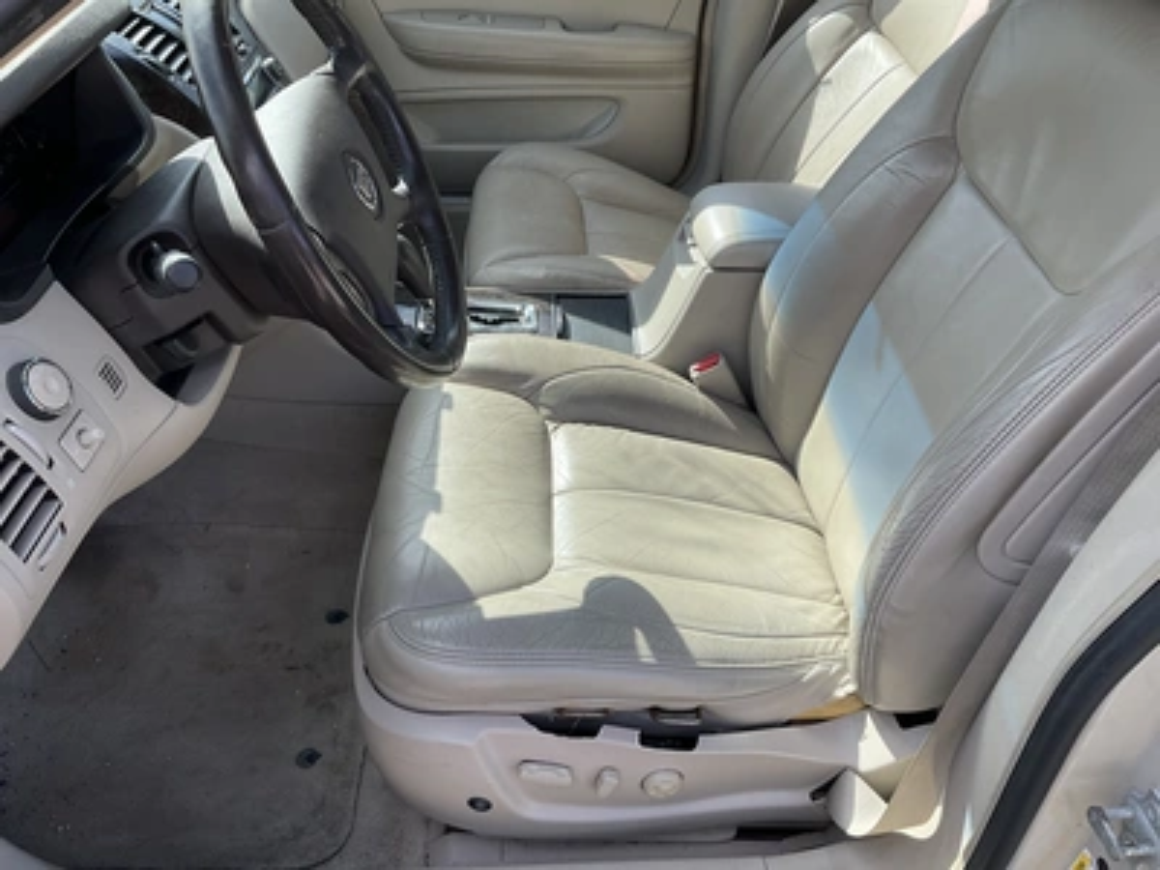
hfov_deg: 61.7
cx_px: 580
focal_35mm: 29
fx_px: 972
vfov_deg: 48.2
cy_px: 435
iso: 25
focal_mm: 3
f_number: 1.8
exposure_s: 1/482
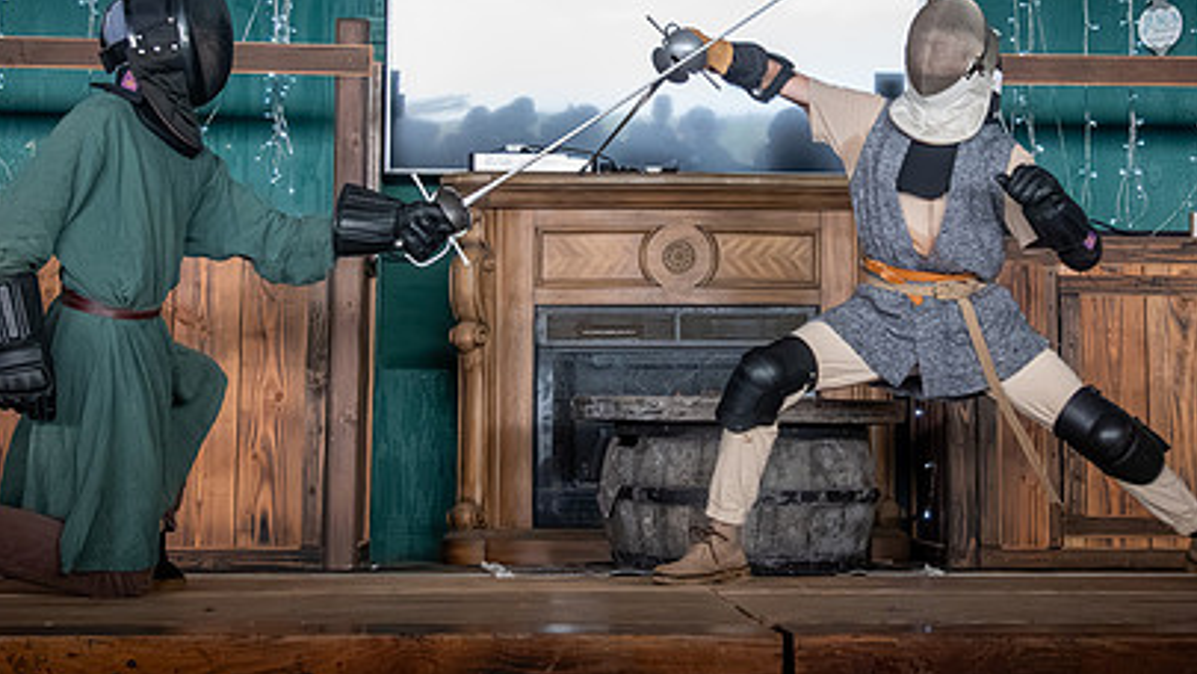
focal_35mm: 79
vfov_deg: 15.2
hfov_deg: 26.8
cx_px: 742
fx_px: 2508
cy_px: 166
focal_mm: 38
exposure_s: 1/320
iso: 8000
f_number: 5.6
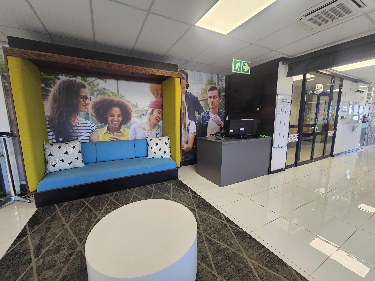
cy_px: 140
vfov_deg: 89.9
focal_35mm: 13
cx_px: 188
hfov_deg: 106.2
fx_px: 141
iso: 100
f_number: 2.2
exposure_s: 1/50
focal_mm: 2.2
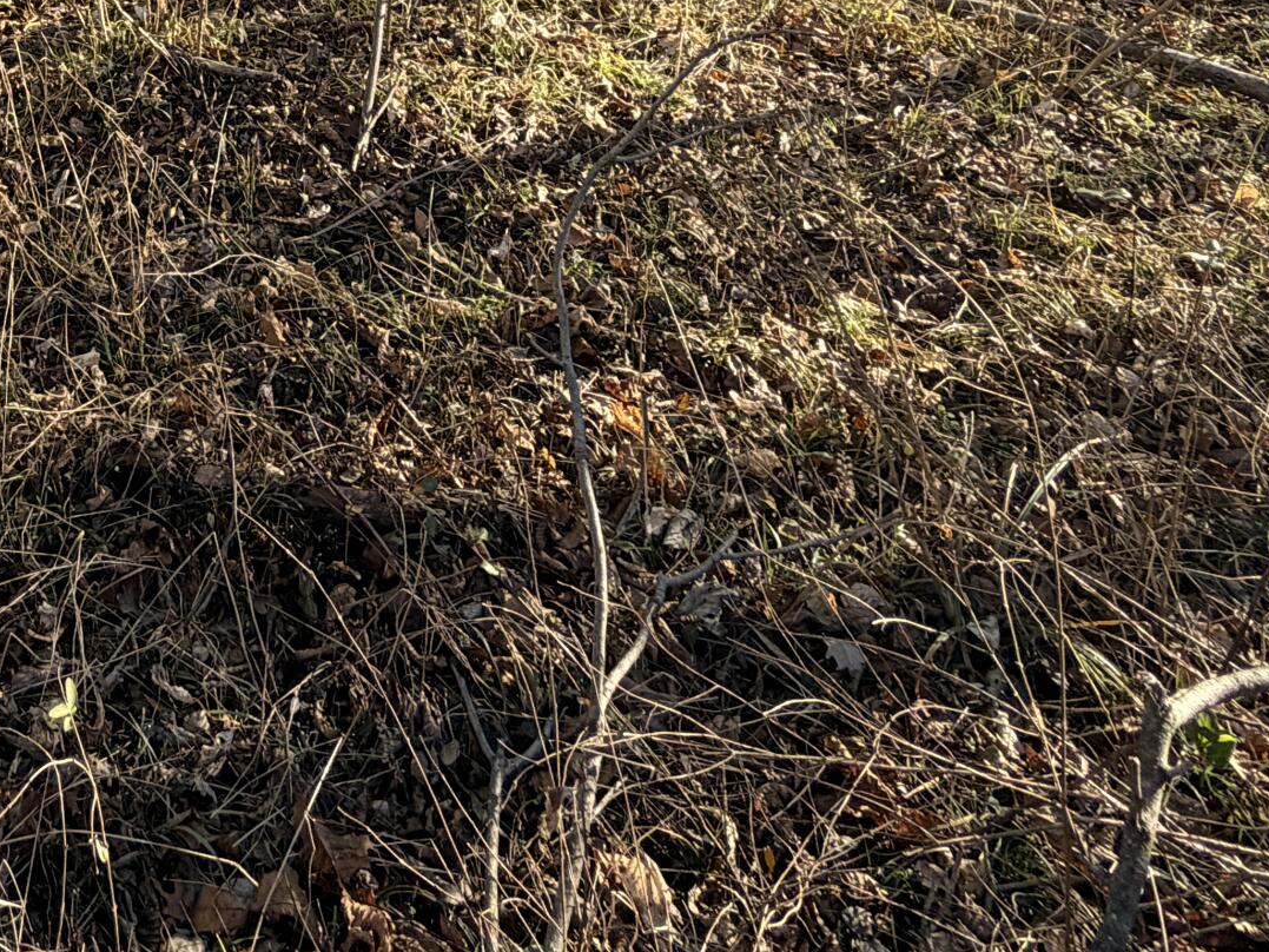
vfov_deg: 28.2
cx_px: 6
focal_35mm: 39
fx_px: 1430
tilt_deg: -10.1
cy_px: -371
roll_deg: +1.0
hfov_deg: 41.7
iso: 64
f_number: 2.2
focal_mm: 2.22
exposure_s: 1/442
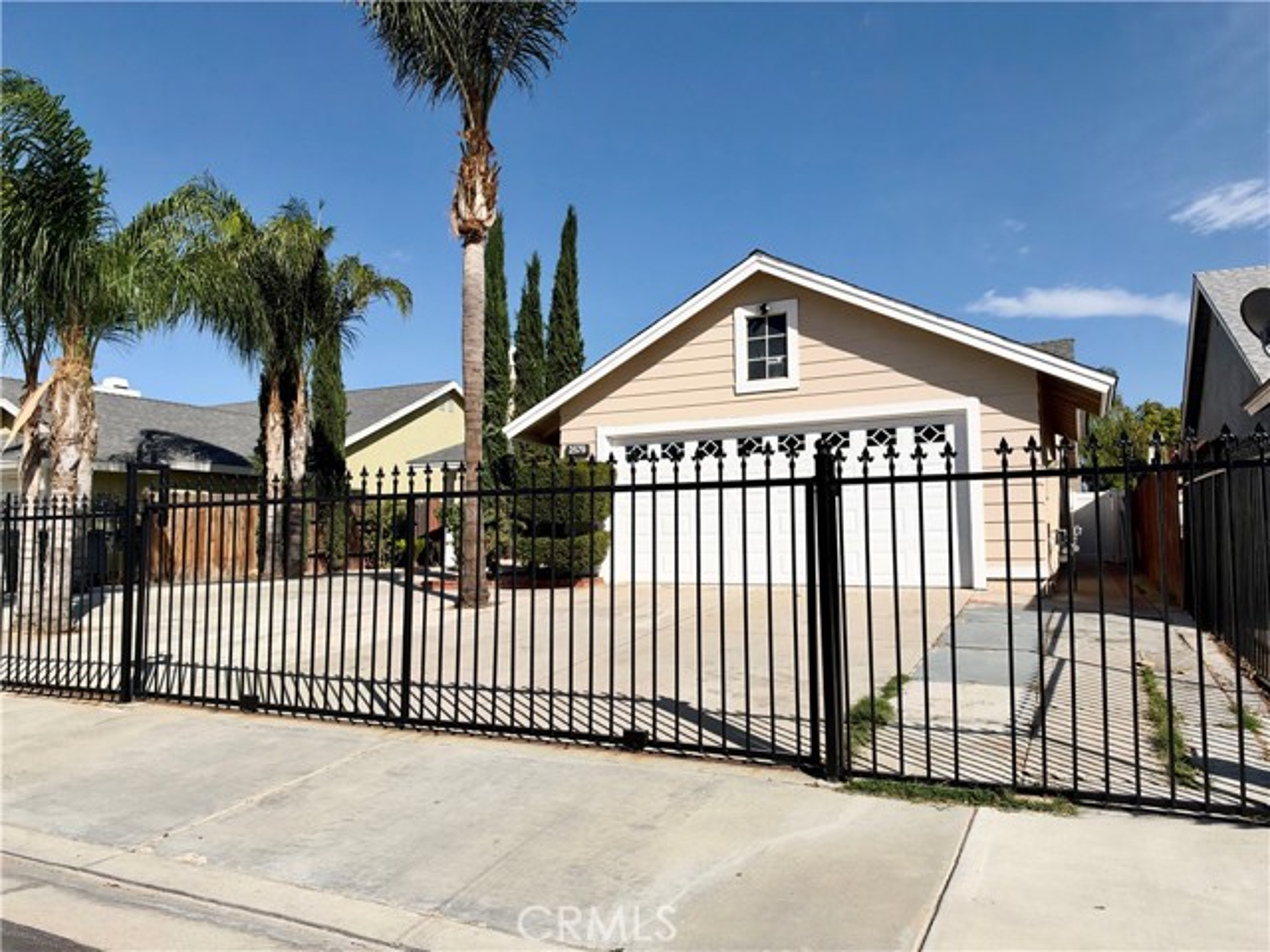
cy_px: 476
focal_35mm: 24
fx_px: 881
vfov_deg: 56.8
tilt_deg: +4.1
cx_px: 635
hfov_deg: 71.6
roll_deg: +1.7
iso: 80
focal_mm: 6.93
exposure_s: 1/7874
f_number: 1.8
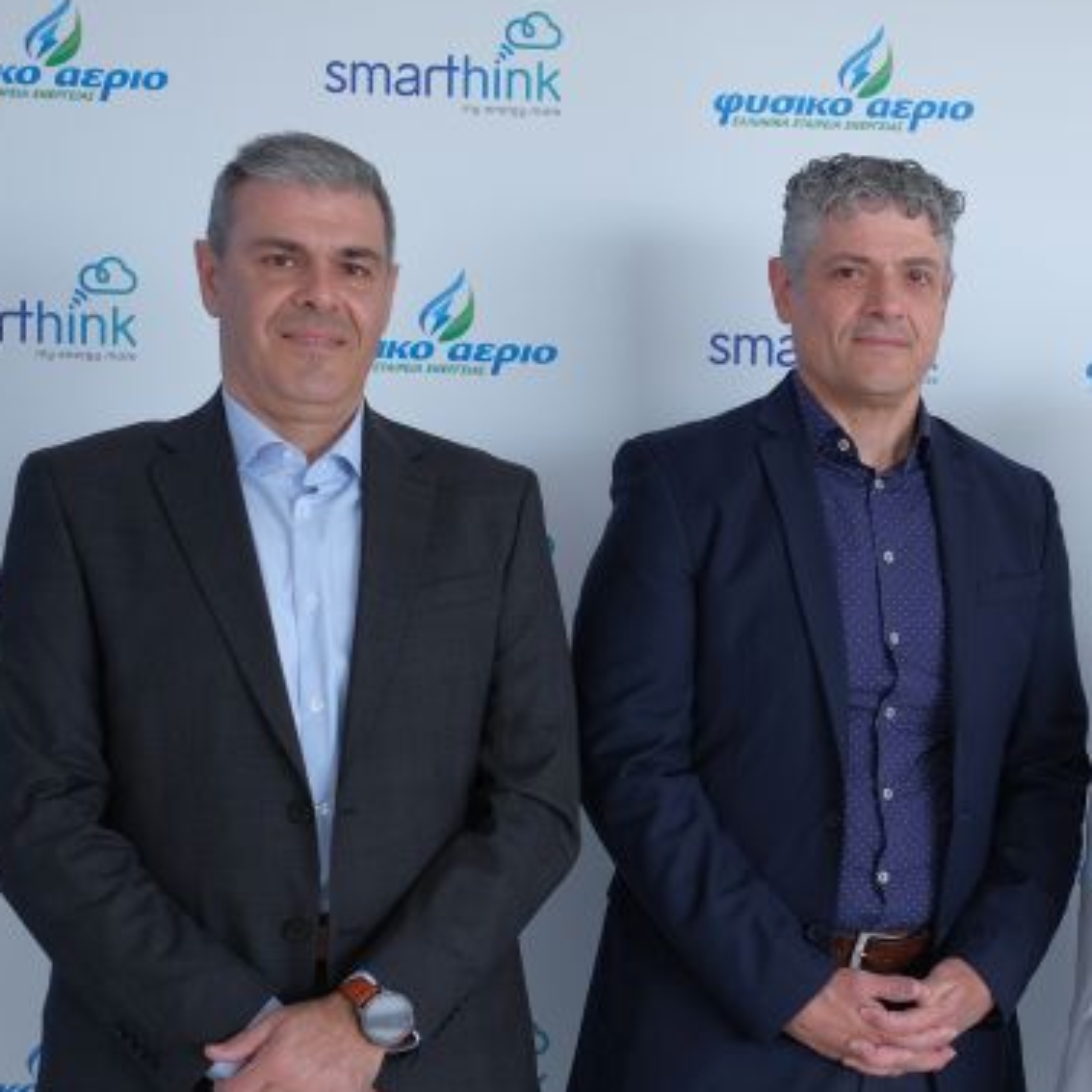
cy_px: 738
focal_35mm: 63
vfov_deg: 27.1
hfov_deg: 26.5
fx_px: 2248
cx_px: 953
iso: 400
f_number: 3.2
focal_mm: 23
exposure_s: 1/100
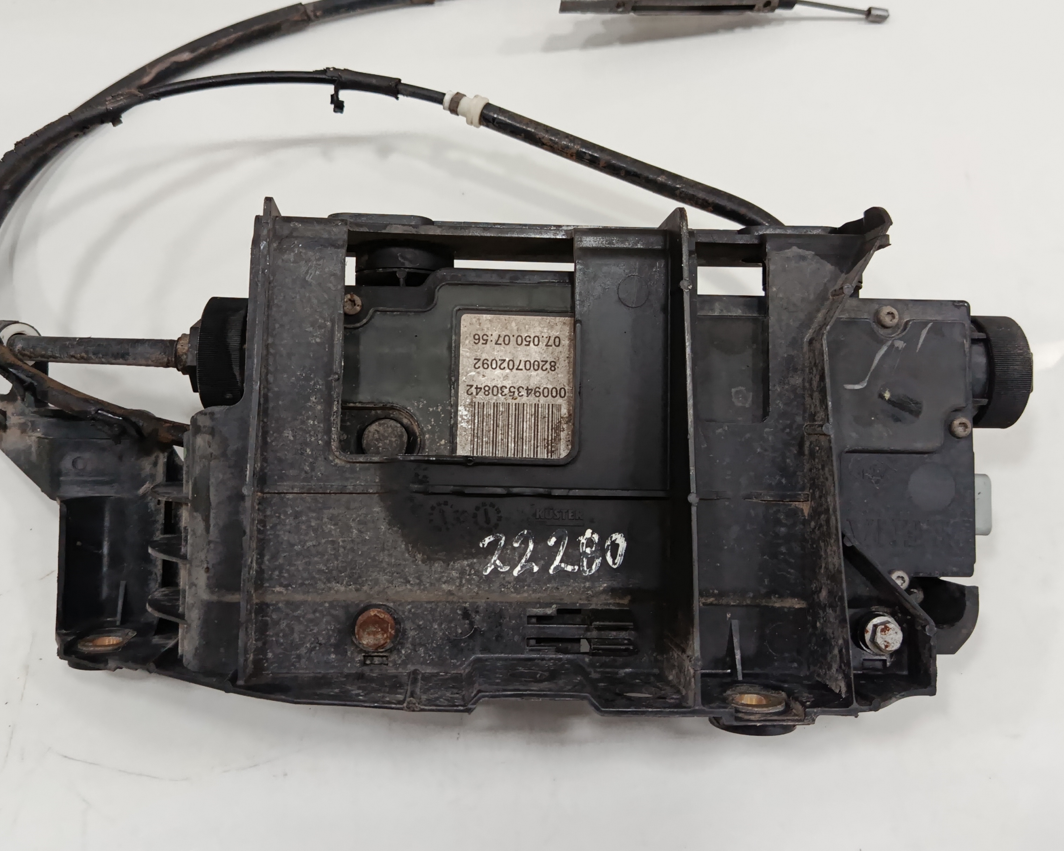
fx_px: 976
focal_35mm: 31
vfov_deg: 46.9
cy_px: 355
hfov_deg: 57.2
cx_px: 523
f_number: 1.7
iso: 584
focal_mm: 5.24
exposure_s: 1/50
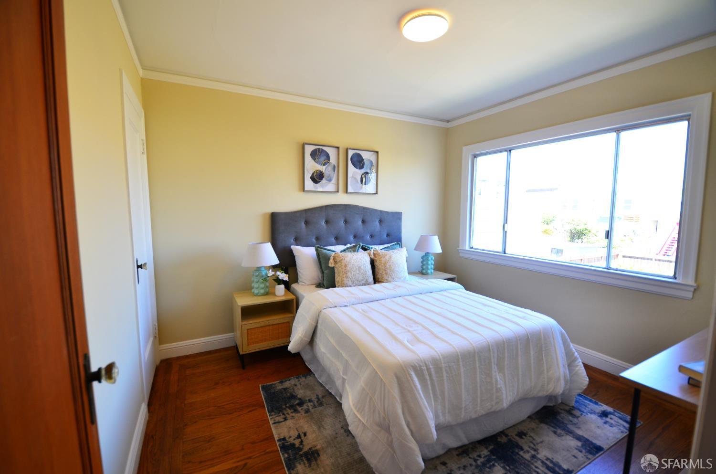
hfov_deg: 100.5
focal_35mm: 15
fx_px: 298
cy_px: 237
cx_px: 358
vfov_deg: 77.1
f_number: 3.5
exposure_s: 1/125
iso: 250
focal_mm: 10
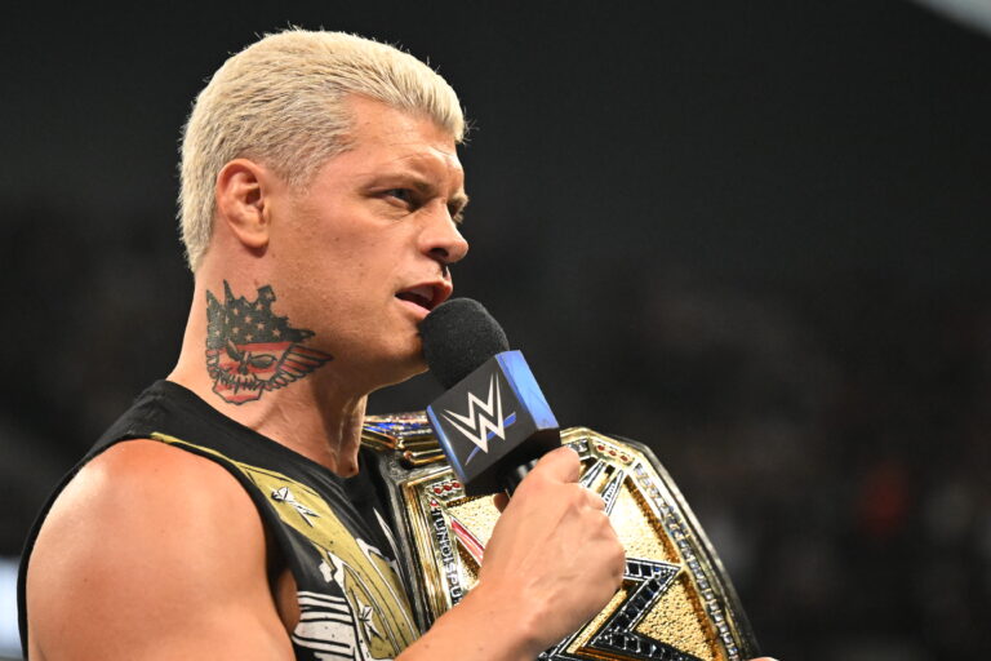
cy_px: 330
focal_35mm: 195
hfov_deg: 10.5
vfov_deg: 7.0
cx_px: 496
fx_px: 5367
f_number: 2.8
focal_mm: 130
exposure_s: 1/800
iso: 6400
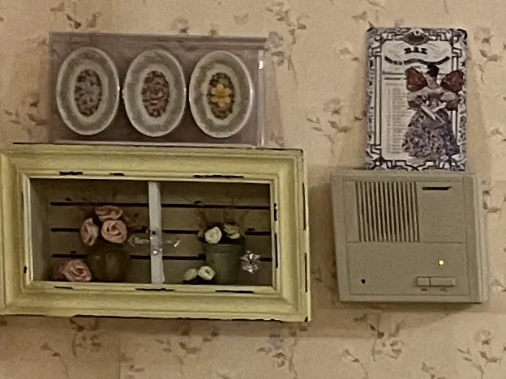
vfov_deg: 8.7
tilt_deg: -5.0
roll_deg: -0.7
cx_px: 1123
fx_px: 2456
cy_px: 463
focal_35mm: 168
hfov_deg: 10.5
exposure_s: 1/50
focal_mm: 5.7
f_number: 1.5
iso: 320
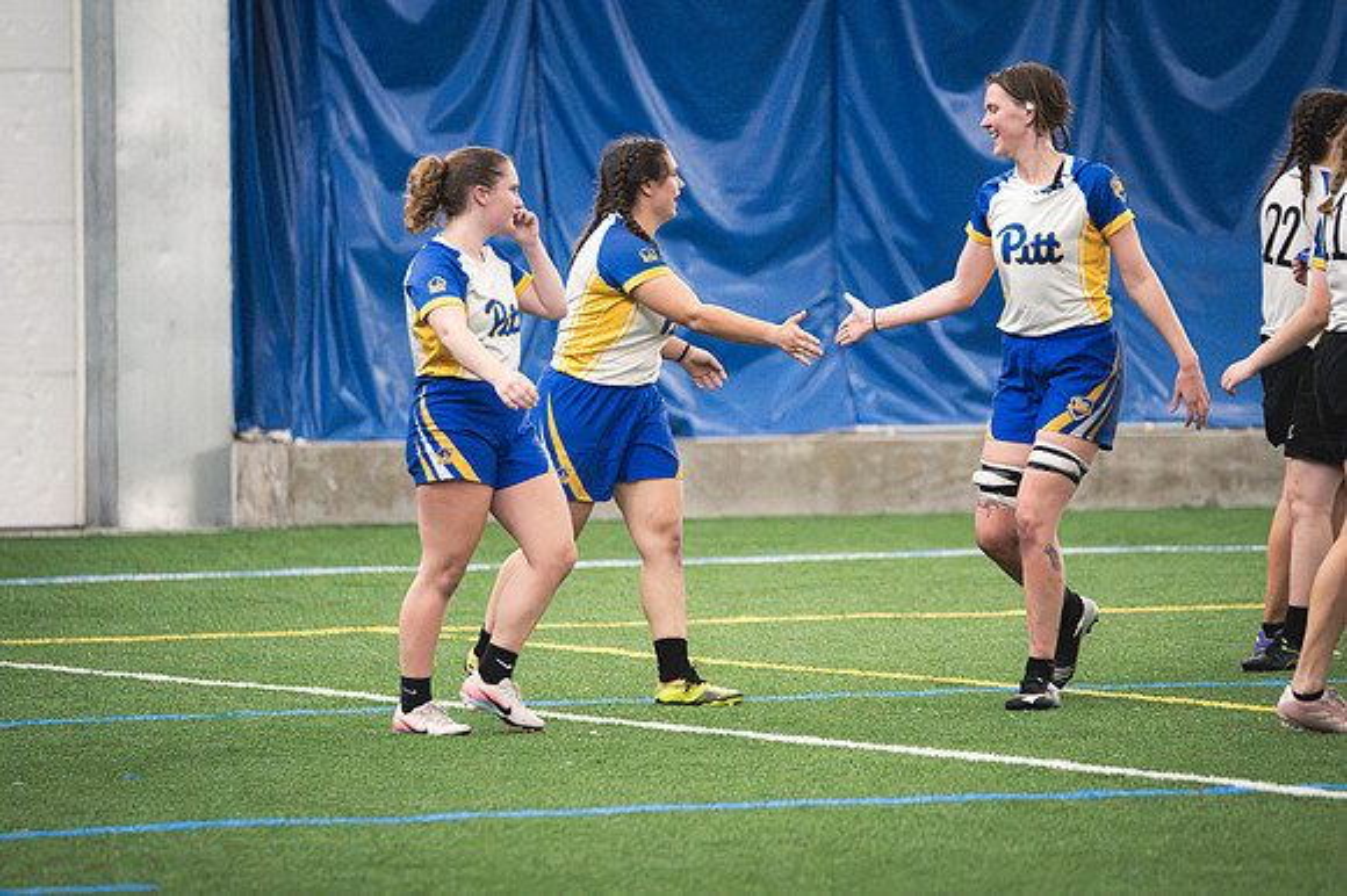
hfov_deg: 6.9
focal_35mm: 300
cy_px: 448
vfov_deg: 4.6
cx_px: 674
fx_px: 11218
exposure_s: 1/640
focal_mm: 200
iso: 12800
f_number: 2.8
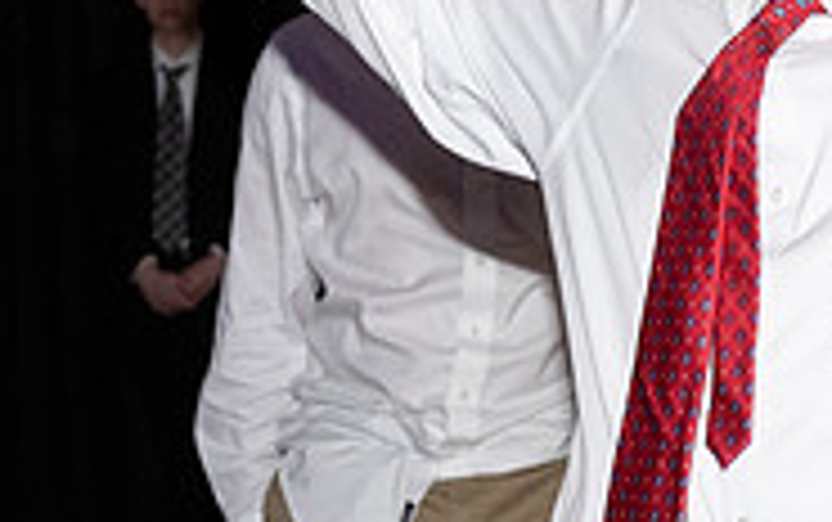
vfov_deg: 8.4
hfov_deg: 12.5
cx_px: 1354
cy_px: 281
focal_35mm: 157
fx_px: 3563
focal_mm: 42
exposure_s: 1/80
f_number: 5.6
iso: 2000
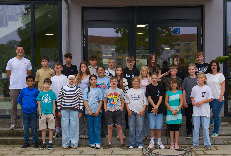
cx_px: 116
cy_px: 78
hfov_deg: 38.1
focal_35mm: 52
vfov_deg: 26.1
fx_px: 335
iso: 100
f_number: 4
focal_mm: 35
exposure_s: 1/200
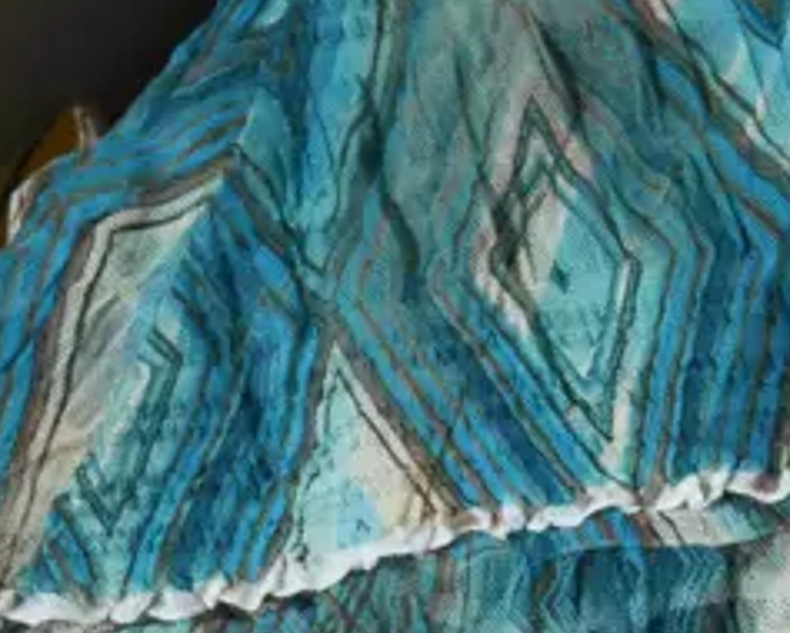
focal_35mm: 211
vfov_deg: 7.2
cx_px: 1350
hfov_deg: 8.8
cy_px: 968
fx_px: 4937
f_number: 5.3
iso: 3200
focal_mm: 25
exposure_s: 1/60
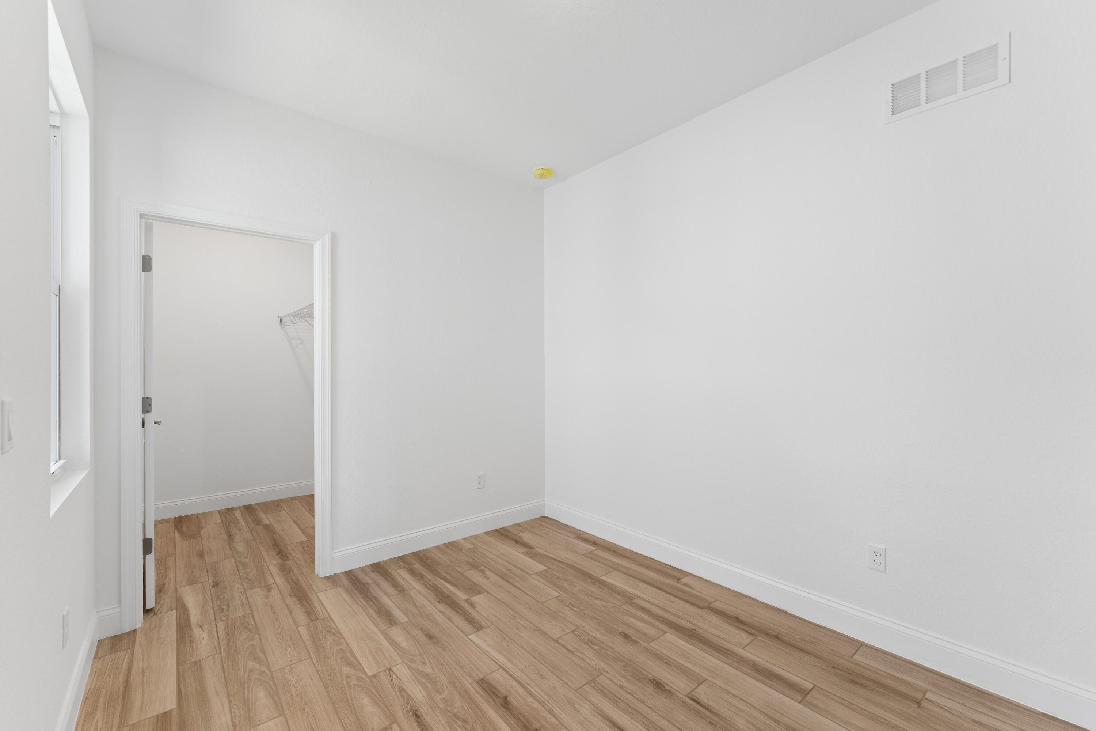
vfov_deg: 77.7
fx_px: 454
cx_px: 548
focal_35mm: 15
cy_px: 366
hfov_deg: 100.8
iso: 200
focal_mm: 14.9
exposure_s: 1/6
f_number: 8
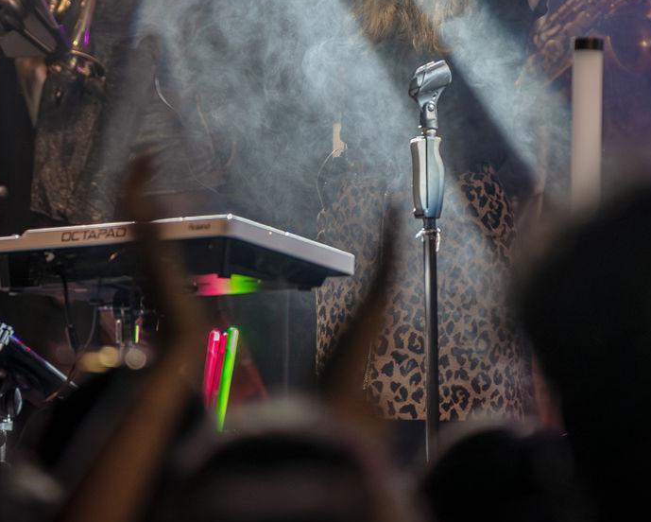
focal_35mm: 345
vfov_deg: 4.5
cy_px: -55
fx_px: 6651
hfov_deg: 5.6
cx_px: 333
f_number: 2.8
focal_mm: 132
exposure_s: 1/160
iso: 800
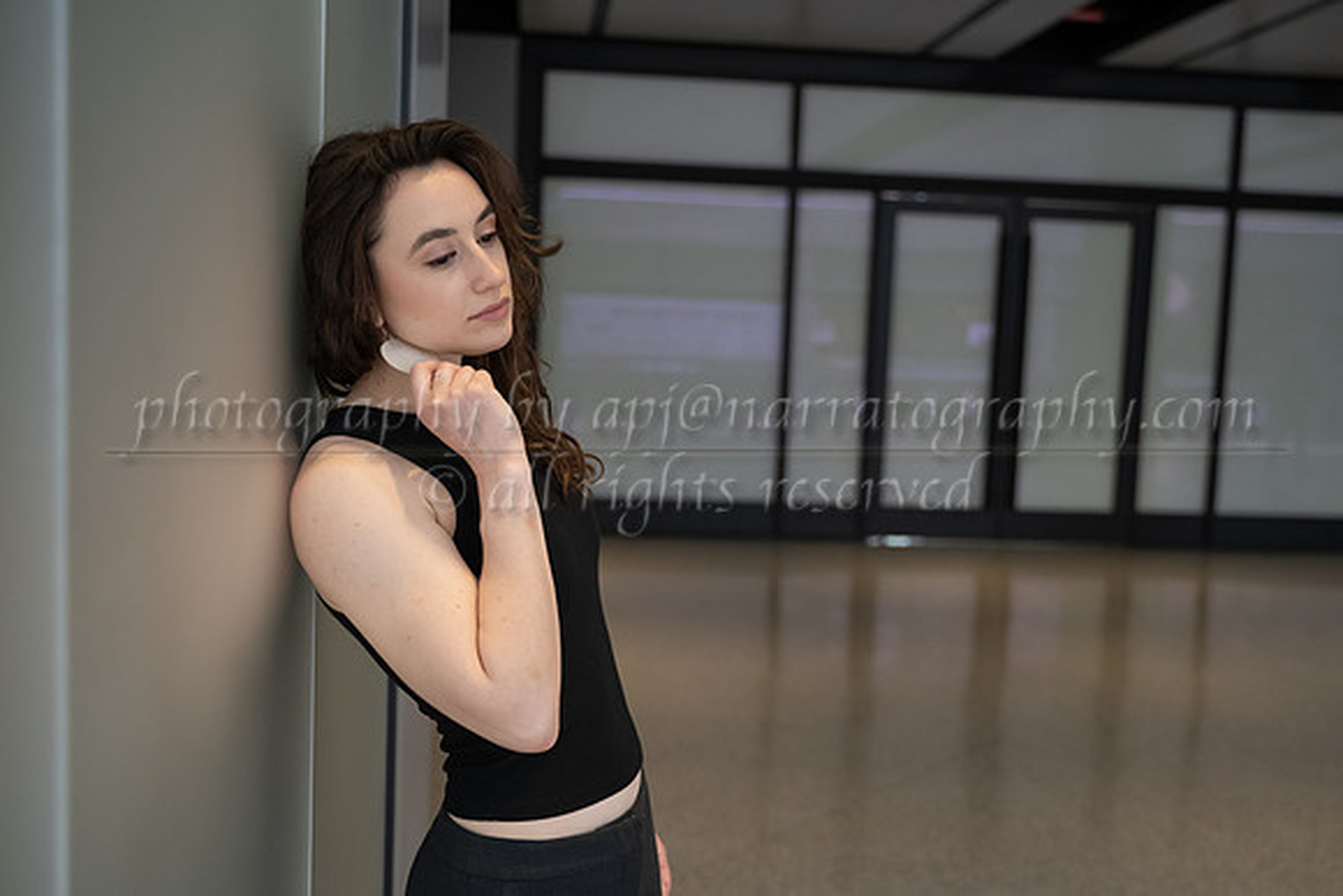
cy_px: 448
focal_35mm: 37
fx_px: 1381
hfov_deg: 51.9
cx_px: 672
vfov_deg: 36.0
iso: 1600
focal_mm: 37
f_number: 2.8
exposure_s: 1/1250
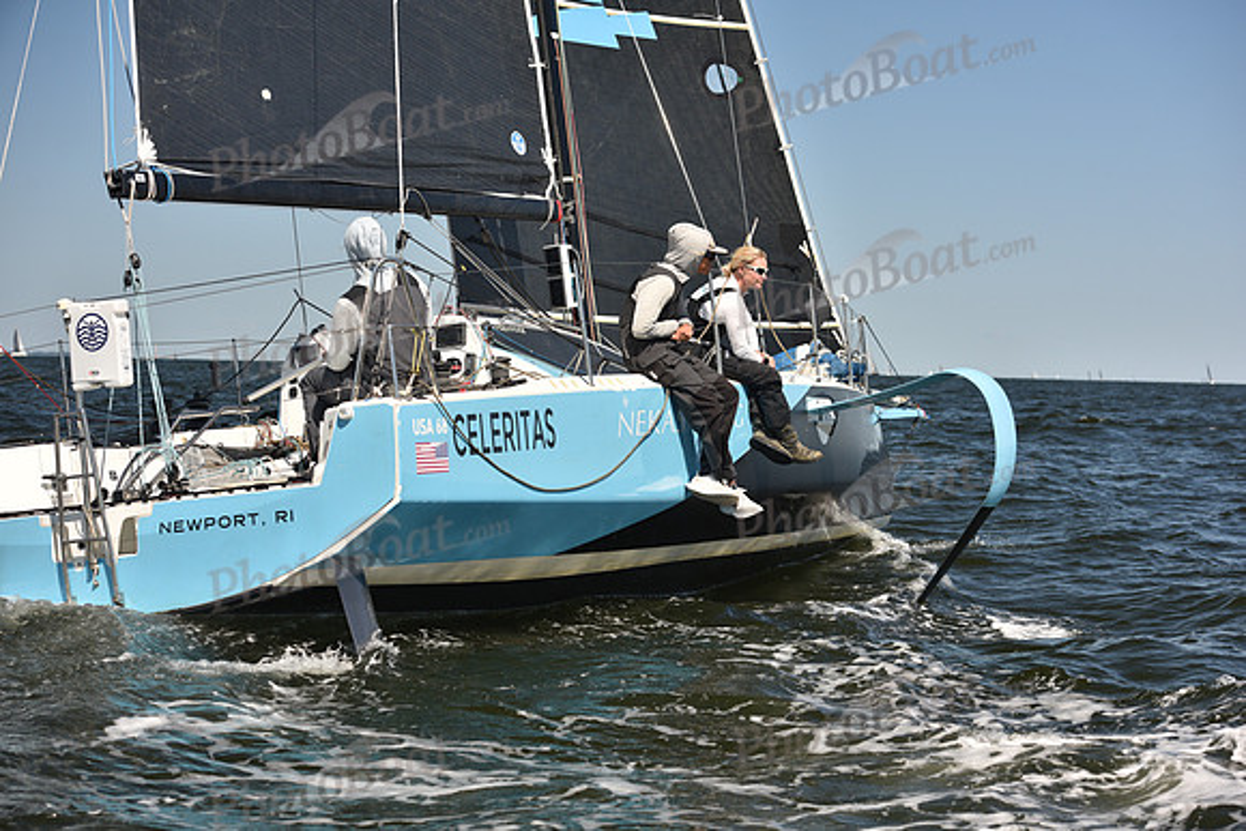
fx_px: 2423
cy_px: 416
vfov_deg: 19.5
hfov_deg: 28.8
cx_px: 623
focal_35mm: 70
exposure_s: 1/800
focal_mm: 70
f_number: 5
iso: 250
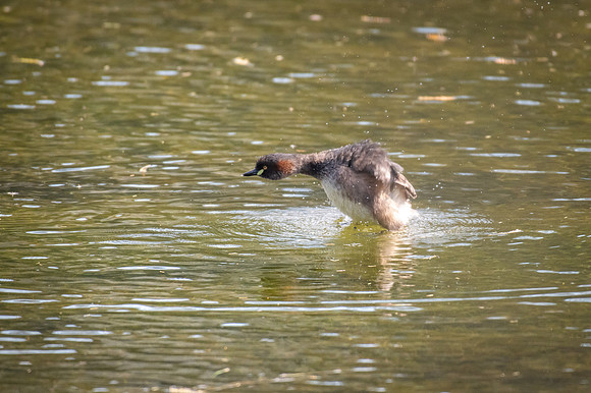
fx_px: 15047
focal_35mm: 917
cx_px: 355
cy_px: 215
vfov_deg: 1.5
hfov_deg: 2.3
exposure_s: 1/1250
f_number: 5.6
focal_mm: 500
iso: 1100
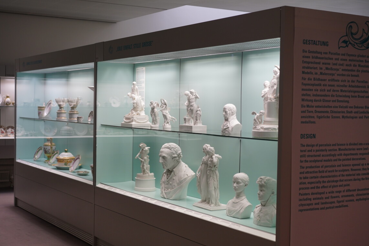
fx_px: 595
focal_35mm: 58
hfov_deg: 34.5
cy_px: 128
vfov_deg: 23.4
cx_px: 184
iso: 640
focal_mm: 55
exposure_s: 1/160
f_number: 4
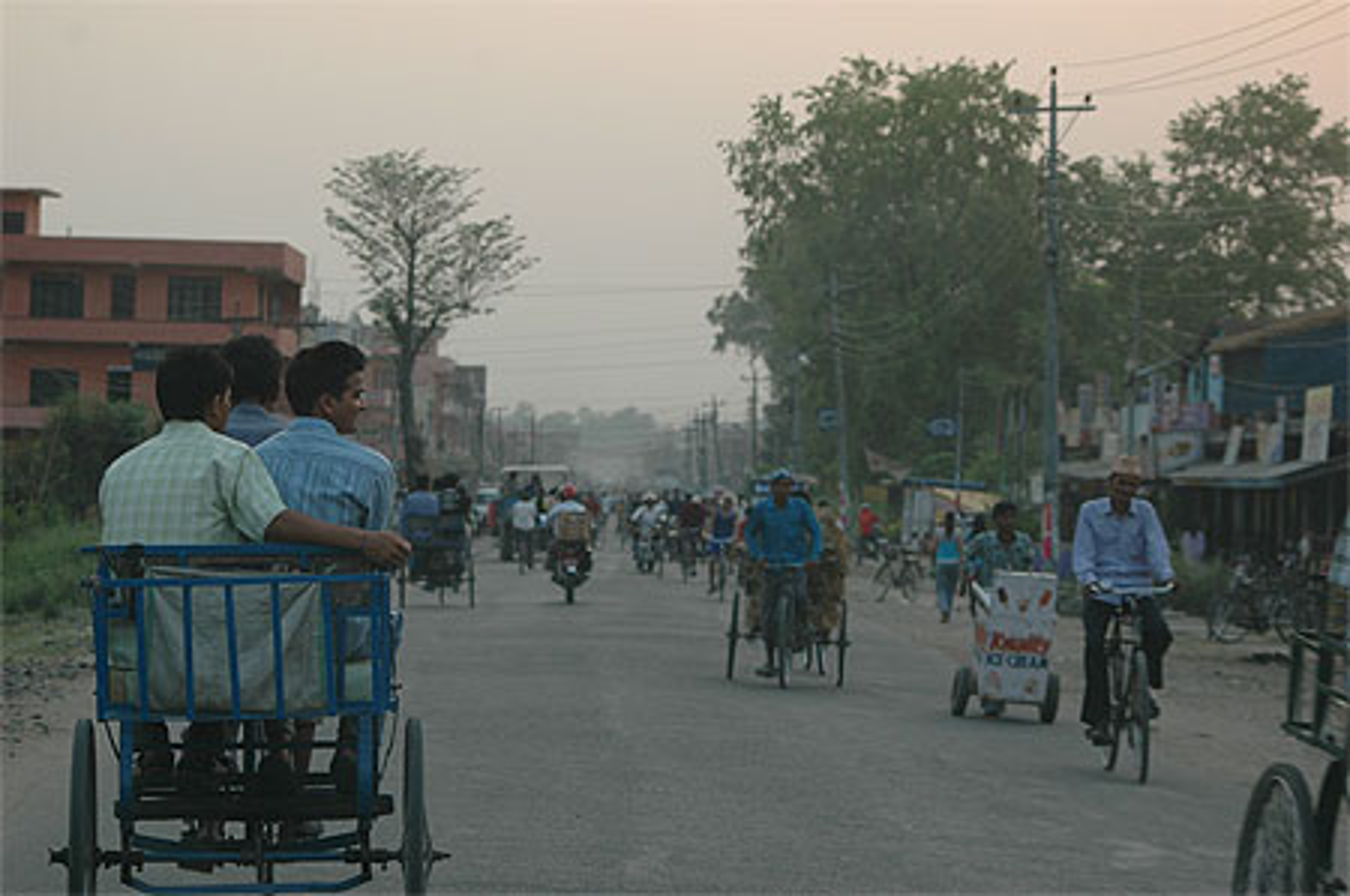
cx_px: 675
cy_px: 448
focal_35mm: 105
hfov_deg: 19.5
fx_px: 3933
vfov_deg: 13.0
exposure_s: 1/100
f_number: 5
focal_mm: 70
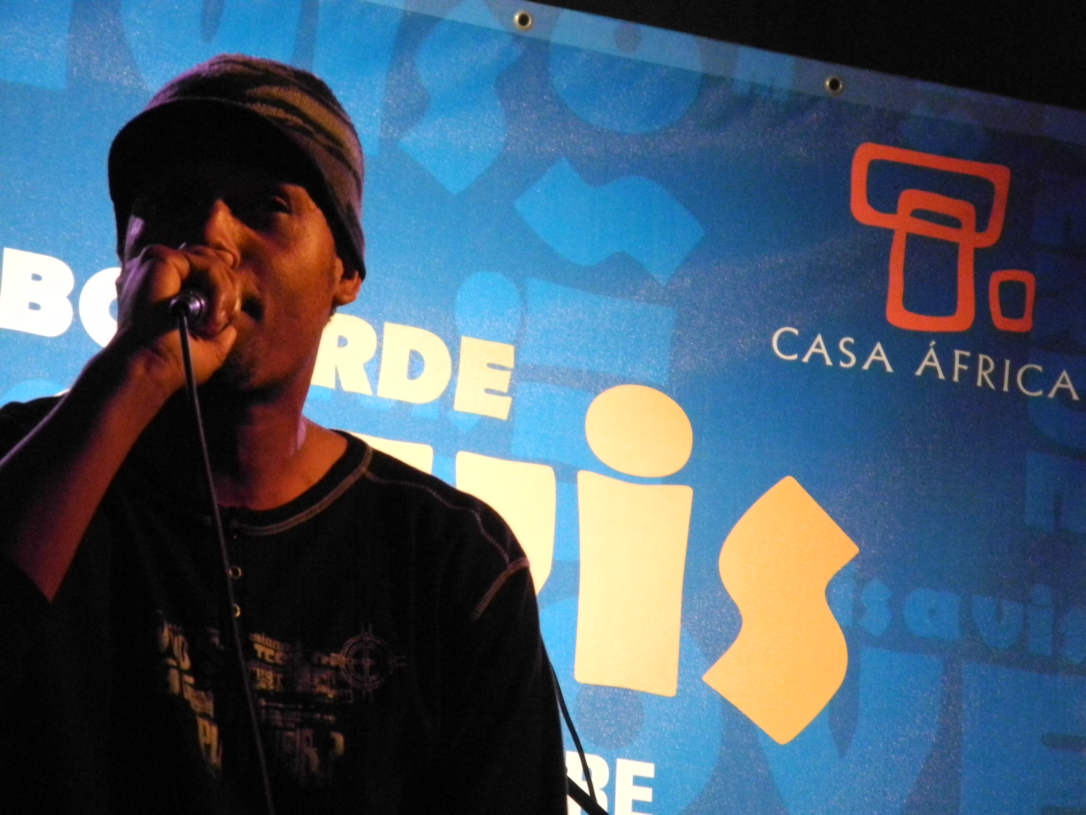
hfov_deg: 9.9
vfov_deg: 7.4
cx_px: 543
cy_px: 408
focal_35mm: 200
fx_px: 6275
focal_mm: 42.6
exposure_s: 1/168
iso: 1600
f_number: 5.6
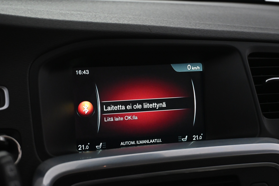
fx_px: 488
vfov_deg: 21.6
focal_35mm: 63
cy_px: 93
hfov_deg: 31.9
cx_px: 140
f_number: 5.6
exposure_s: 1/60
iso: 3600
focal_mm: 42
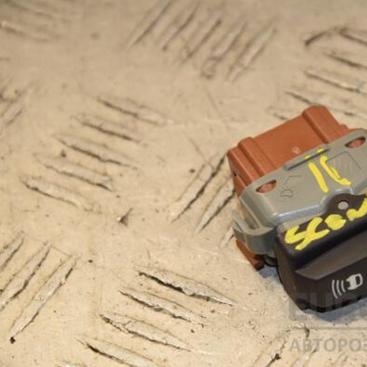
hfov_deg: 8.6
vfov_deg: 8.6
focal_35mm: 203
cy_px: 184
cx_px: 272
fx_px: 2431
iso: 800
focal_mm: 105
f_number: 8
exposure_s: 1/200
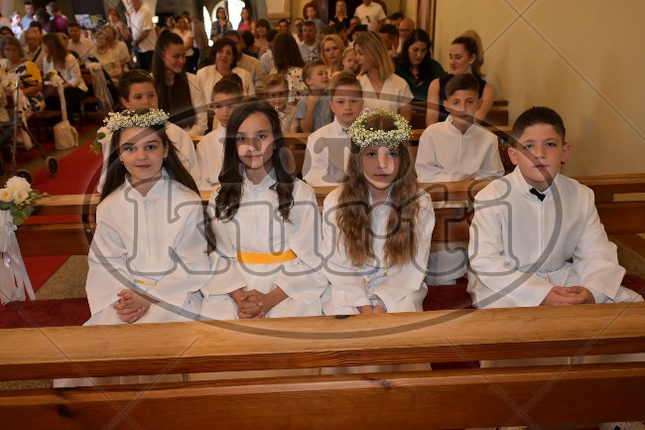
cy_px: 215
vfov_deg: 43.6
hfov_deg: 61.9
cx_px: 322
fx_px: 537
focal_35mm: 30
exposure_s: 1/100
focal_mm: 30
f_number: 4.5
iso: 3200
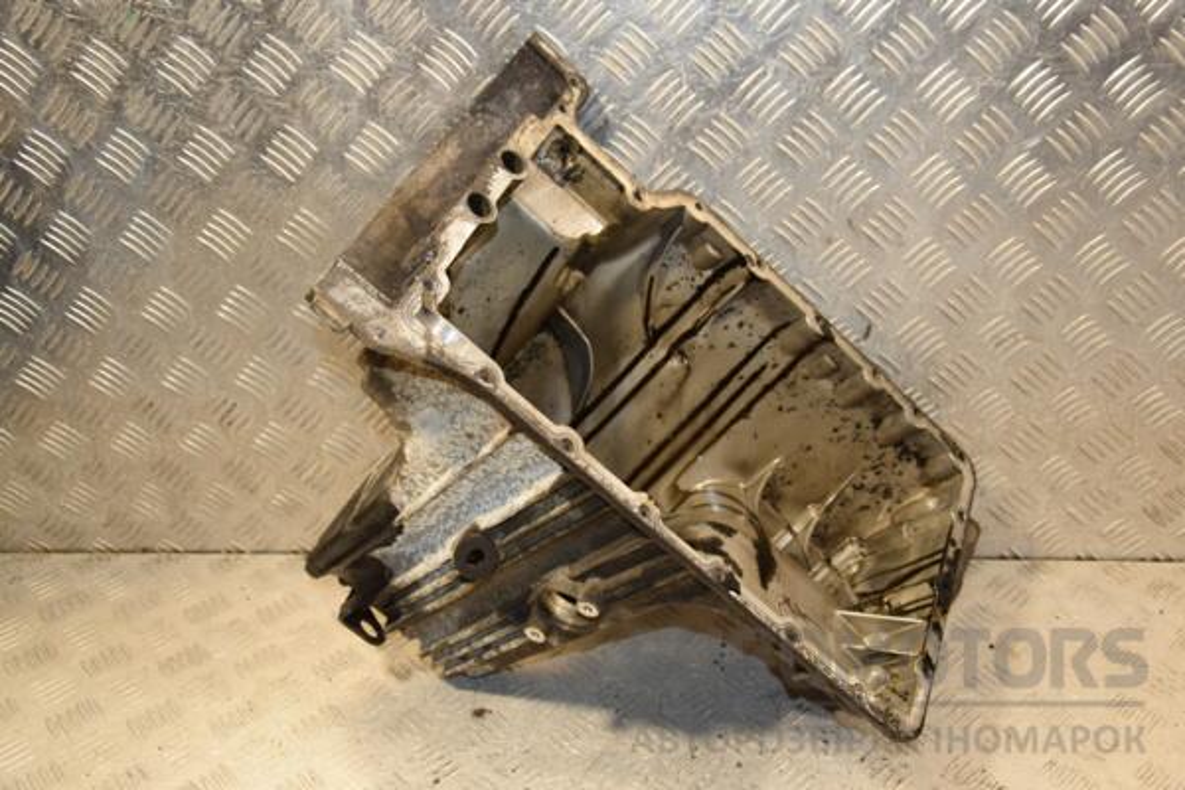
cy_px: 395
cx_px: 592
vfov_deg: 35.5
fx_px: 1234
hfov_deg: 51.3
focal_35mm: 38
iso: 800
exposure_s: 1/160
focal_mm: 25
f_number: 5
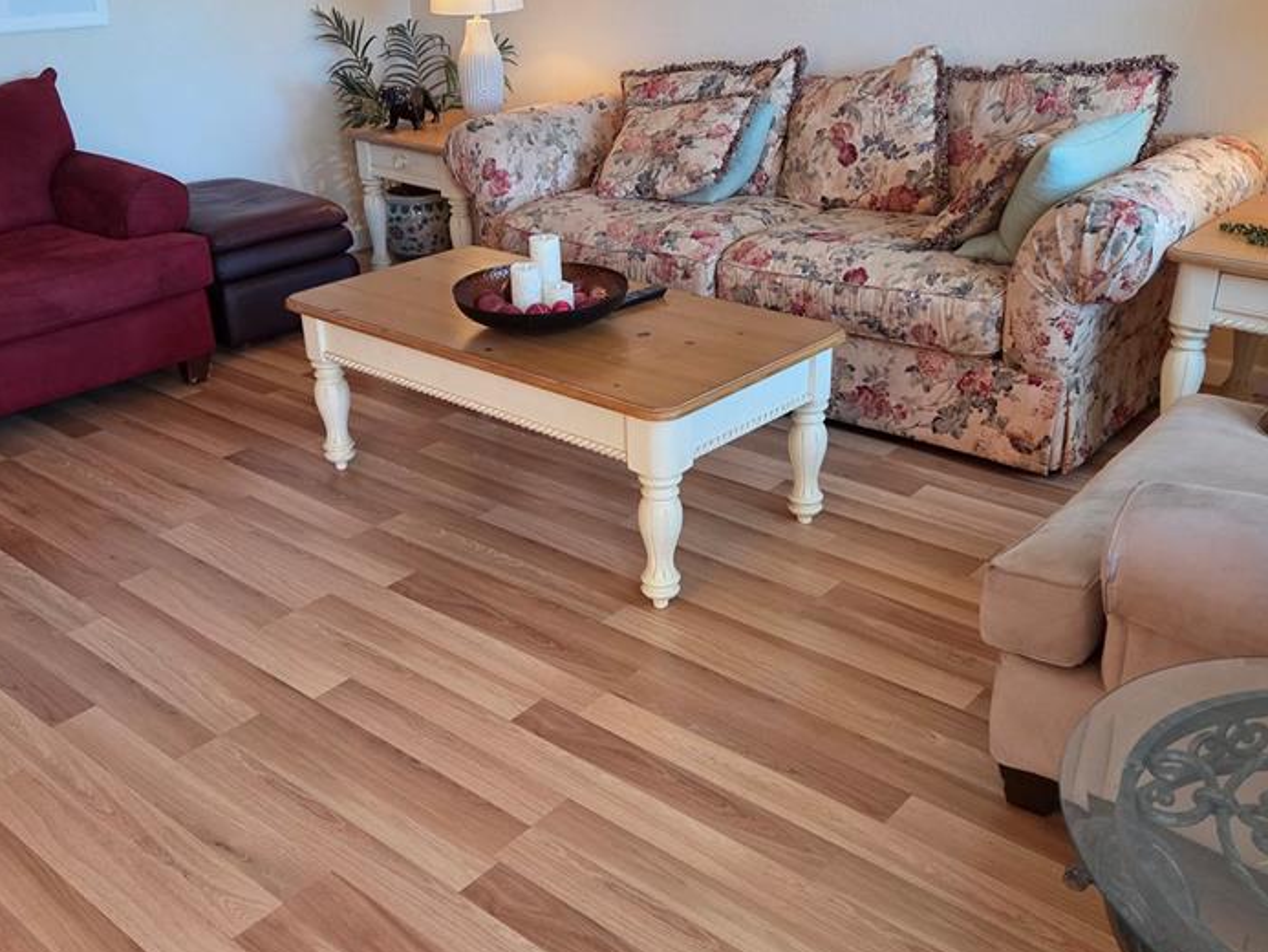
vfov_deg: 41.8
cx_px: 596
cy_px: 494
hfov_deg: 53.9
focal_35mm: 34
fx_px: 1246
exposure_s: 1/120
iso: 400
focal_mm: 5.4
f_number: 1.8
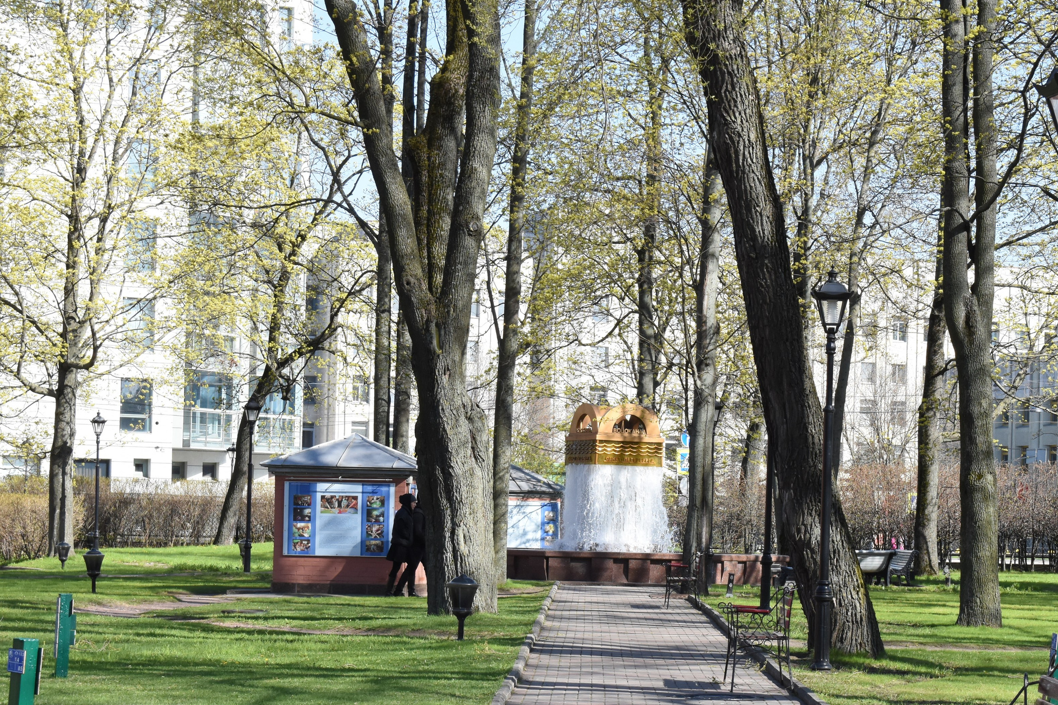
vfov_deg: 12.7
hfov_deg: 19.0
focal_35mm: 108
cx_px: 662
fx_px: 3164
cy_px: 451
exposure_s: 1/500
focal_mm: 55
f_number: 11
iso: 800
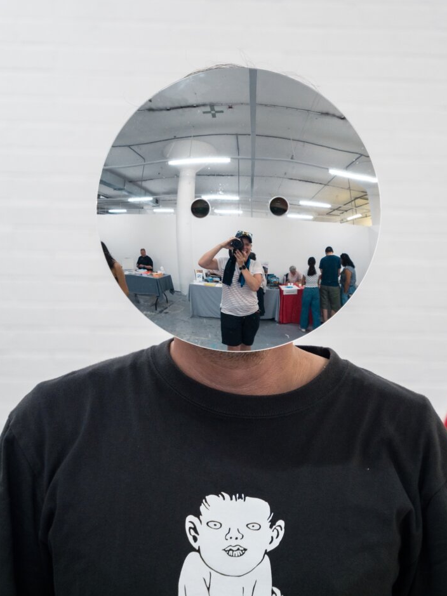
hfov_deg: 15.1
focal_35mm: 98
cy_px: 281
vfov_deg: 20.0
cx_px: 235
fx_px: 1688
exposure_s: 1/100
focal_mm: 46
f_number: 3.9
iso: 500
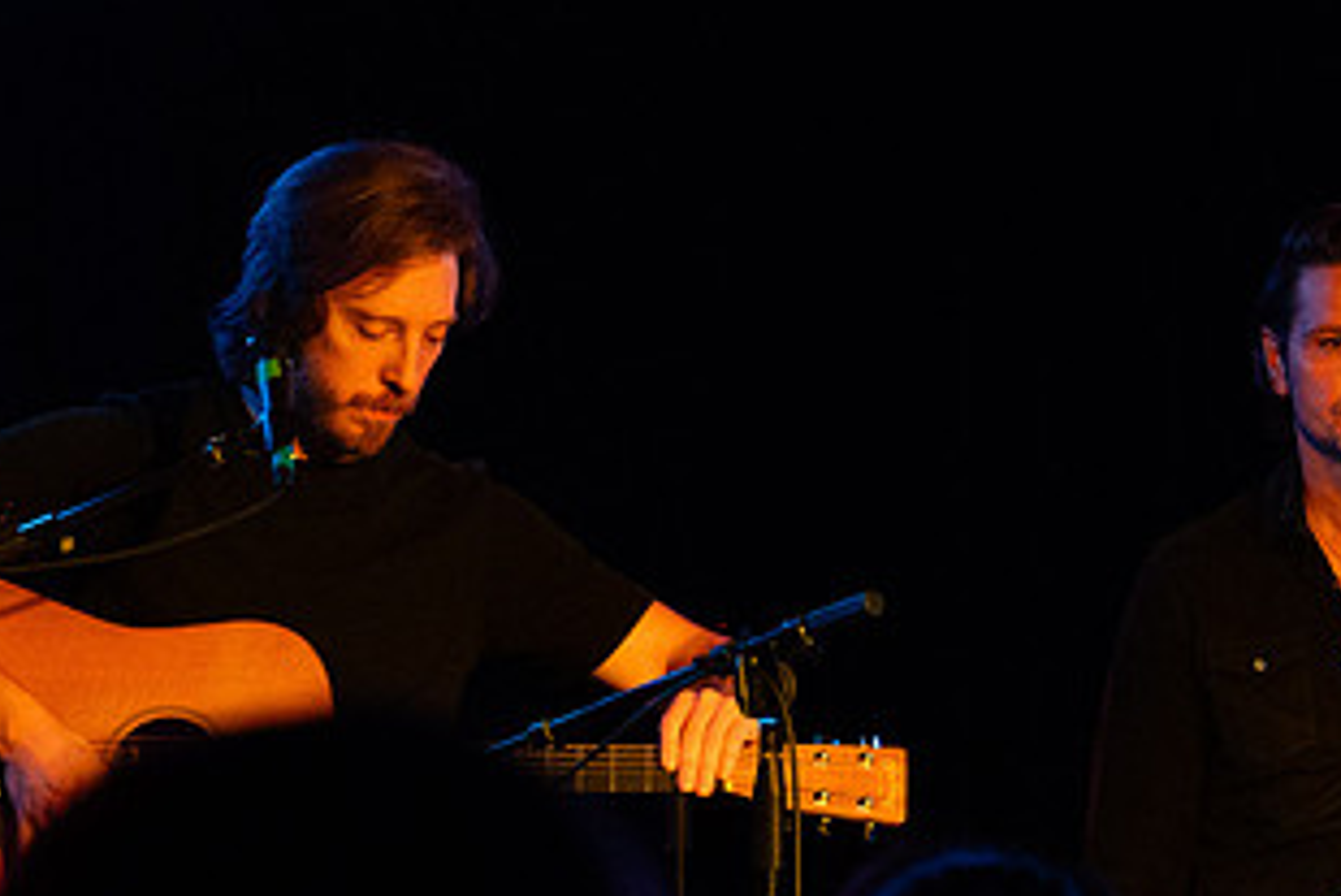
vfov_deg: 6.2
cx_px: 1483
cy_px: 692
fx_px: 8273
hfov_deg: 9.2
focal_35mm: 222
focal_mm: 70
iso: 3200
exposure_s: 1/640
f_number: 4
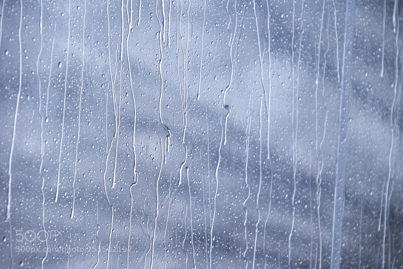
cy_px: 134
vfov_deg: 4.6
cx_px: 202
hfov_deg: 6.9
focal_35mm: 300
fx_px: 3358
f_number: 6
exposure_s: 1/250
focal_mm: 200
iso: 100
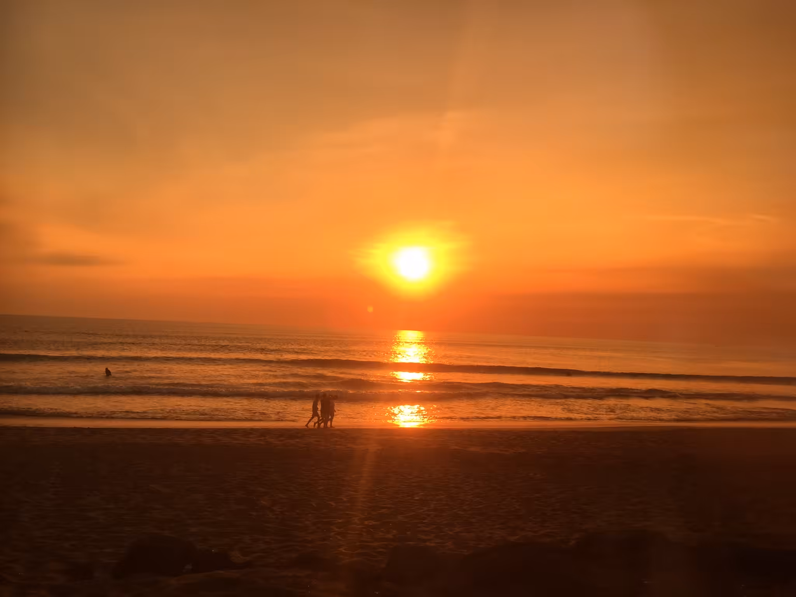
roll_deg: -3.7
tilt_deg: +3.8
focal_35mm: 29
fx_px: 667
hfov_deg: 61.7
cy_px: 298
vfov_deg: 48.2
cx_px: 398
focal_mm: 4.15
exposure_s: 1/476
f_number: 2.2
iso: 32
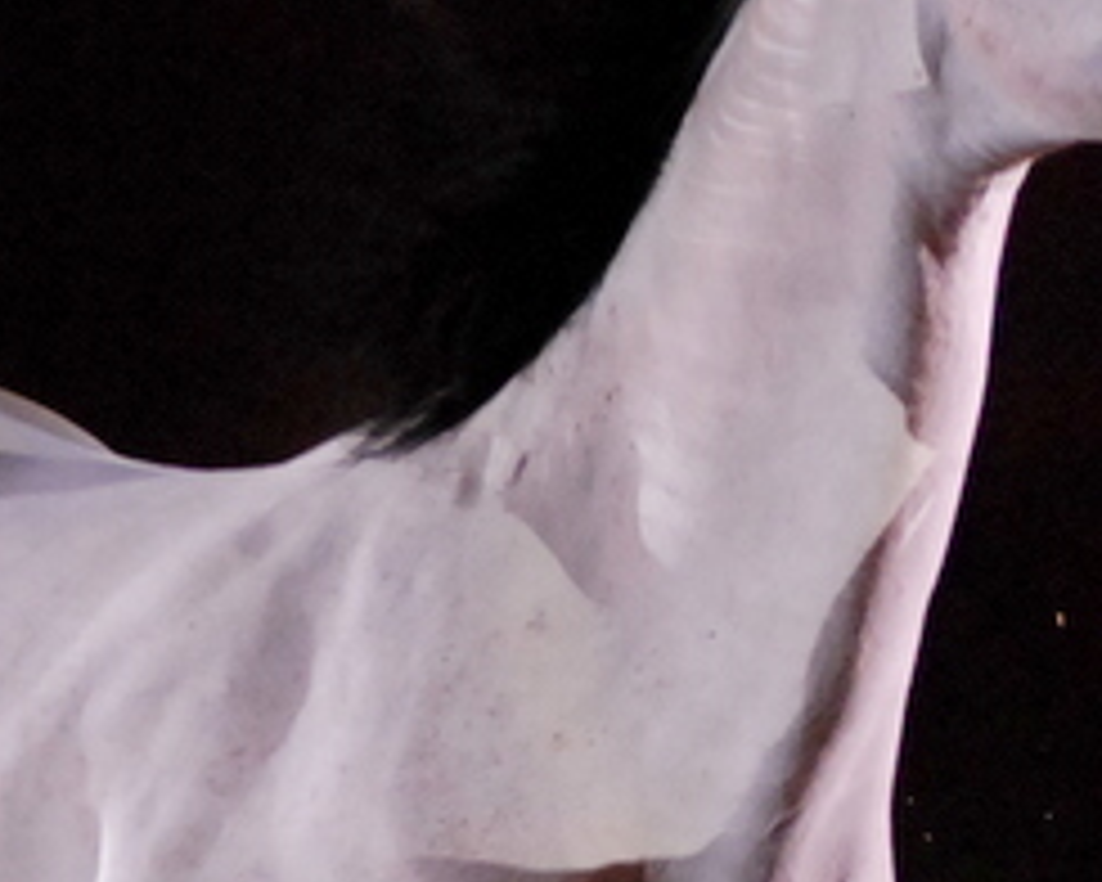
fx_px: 27070
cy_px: 652
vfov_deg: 1.9
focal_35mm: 830
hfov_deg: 2.3
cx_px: 1066
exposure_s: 1/500
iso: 1600
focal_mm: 200
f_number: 2.8
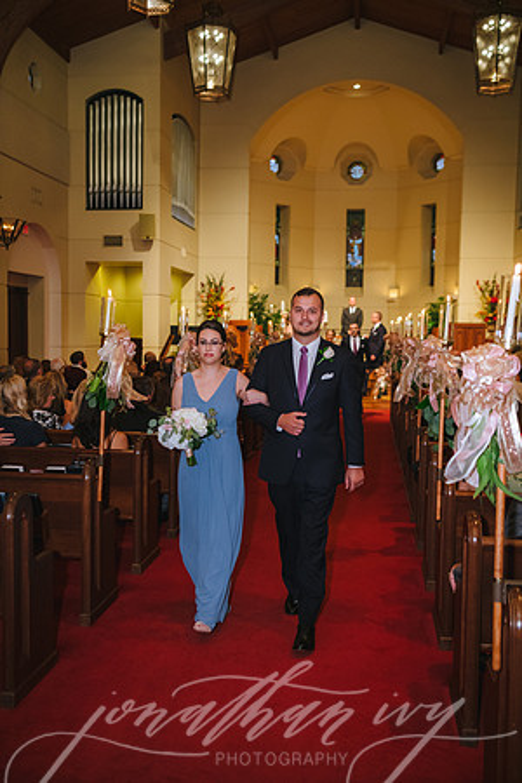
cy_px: 392
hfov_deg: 35.1
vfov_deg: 50.7
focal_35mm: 38
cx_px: 261
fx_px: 826
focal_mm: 38
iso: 1600
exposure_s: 1/125
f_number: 2.8
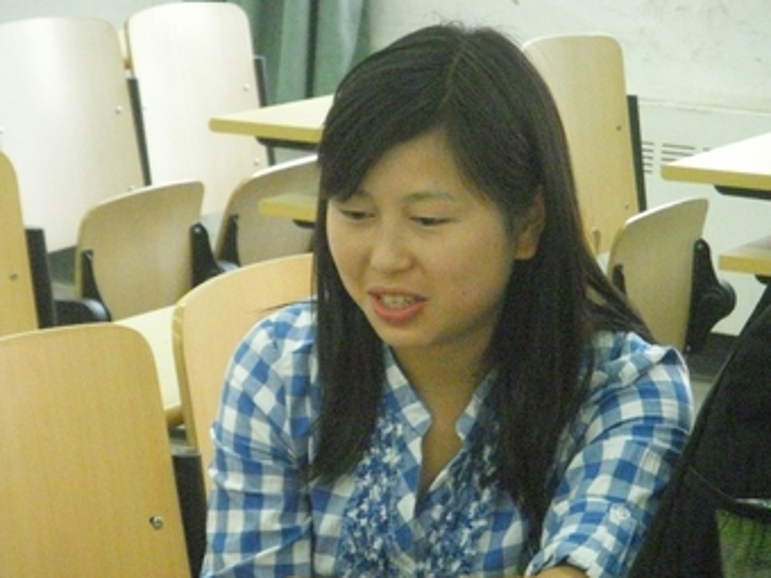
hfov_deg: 14.0
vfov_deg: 10.5
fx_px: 3140
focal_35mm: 141
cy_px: 339
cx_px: 358
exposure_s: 1/80
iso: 1600
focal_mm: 18.9
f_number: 4.2
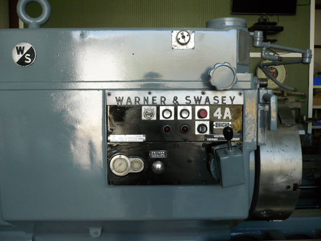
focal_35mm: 35
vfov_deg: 40.7
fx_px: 325
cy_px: 120
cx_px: 160
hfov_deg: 52.6
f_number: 2.8
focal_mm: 5.8
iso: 160
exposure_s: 1/125
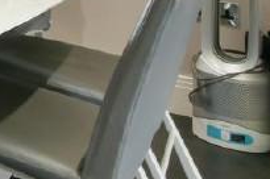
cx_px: -386
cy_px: -216
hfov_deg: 14.5
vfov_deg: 12.8
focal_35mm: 88
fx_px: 659
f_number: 16
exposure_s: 2.5
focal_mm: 12
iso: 200
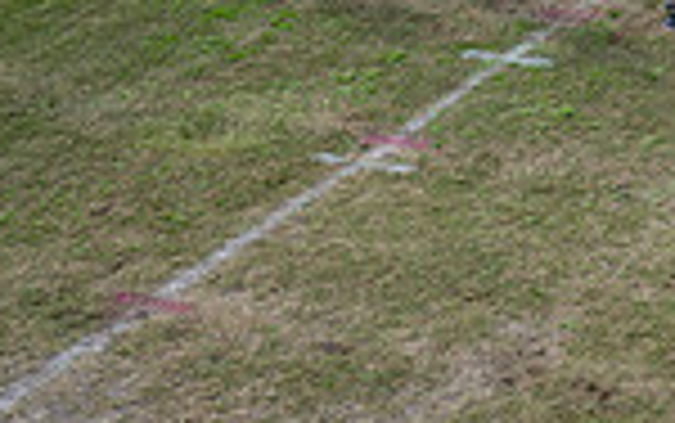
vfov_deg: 9.8
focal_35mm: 128
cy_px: -281
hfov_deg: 15.3
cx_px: 954
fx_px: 2356
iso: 125
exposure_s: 1/1250
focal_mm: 32.5
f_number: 2.8
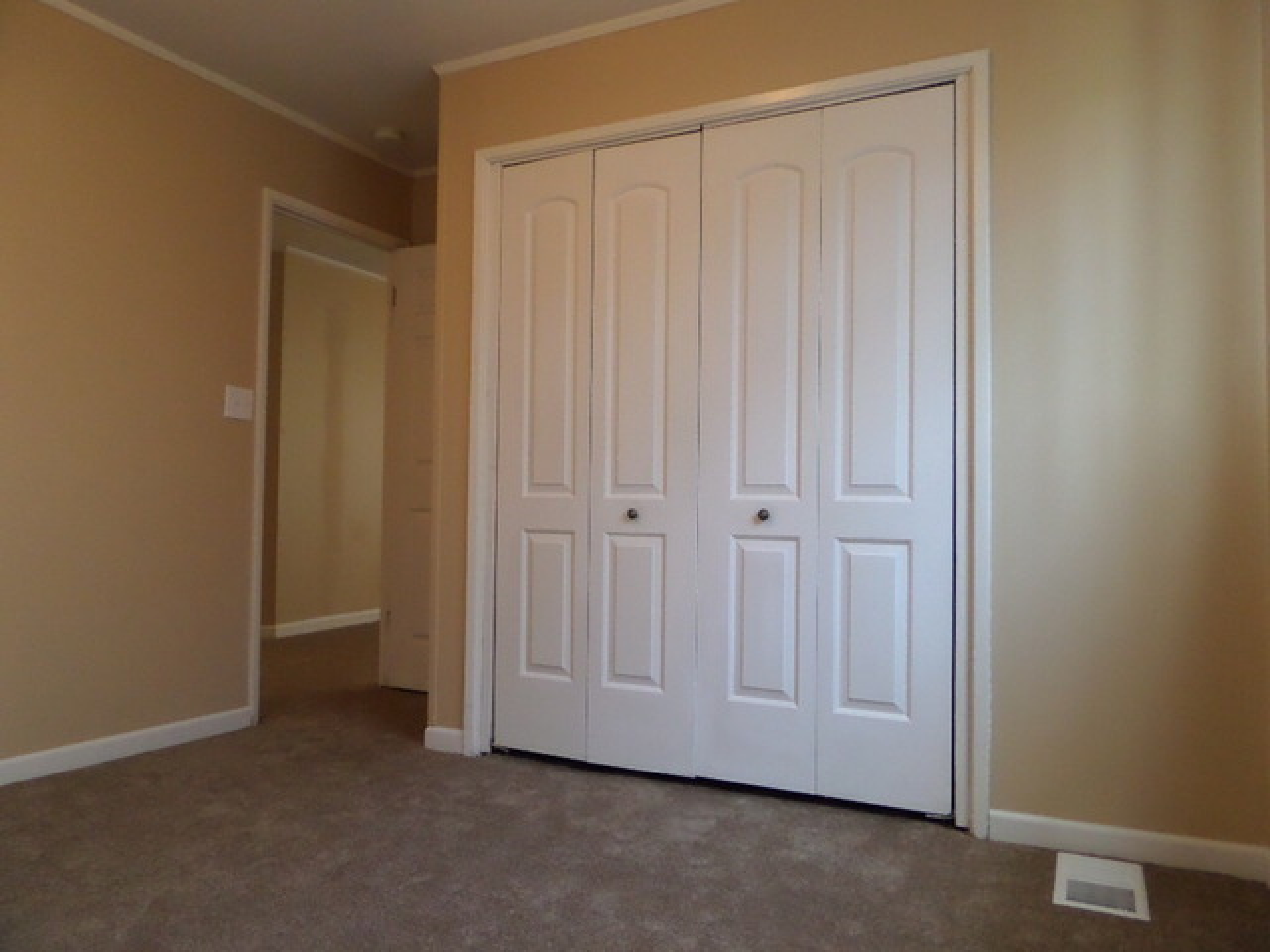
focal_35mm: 24
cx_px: 635
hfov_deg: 71.6
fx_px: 881
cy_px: 476
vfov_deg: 56.8
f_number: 3.2
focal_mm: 4
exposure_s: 1/30
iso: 480
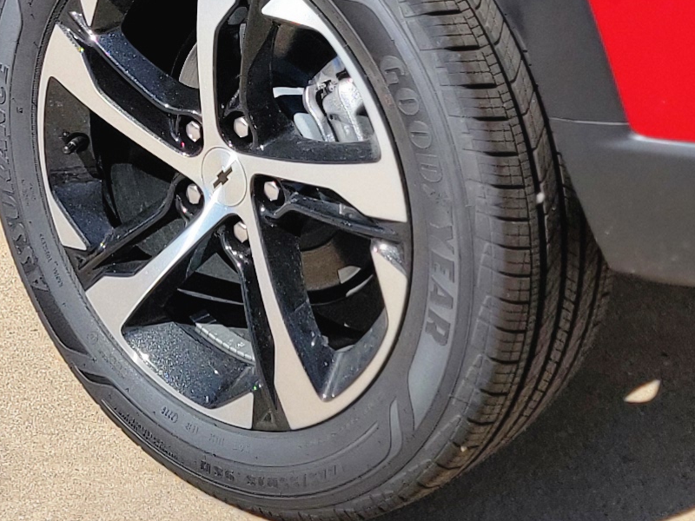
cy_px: -367
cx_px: 225
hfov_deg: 16.4
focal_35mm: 120
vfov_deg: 11.6
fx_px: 2409
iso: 16
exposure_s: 1/1013
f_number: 1.8
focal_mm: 6.7
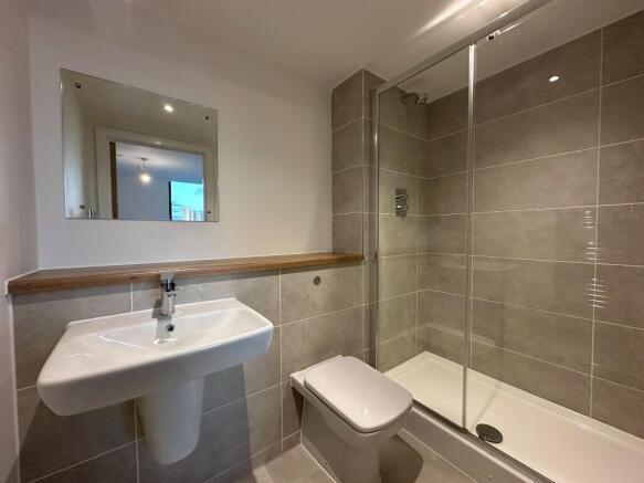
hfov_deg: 102.1
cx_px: 322
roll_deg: -0.3
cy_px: 242
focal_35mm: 14
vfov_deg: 85.7
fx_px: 260
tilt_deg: -1.6
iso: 250
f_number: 2.2
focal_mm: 2.22
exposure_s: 1/100
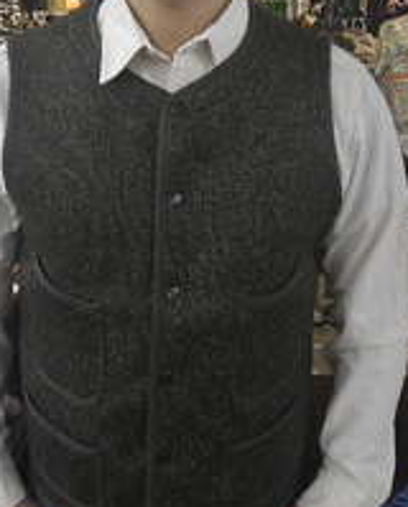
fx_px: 722
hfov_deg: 31.5
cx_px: 189
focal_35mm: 48
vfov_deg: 38.7
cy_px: 282
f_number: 3.5
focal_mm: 5
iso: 400
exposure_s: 1/50
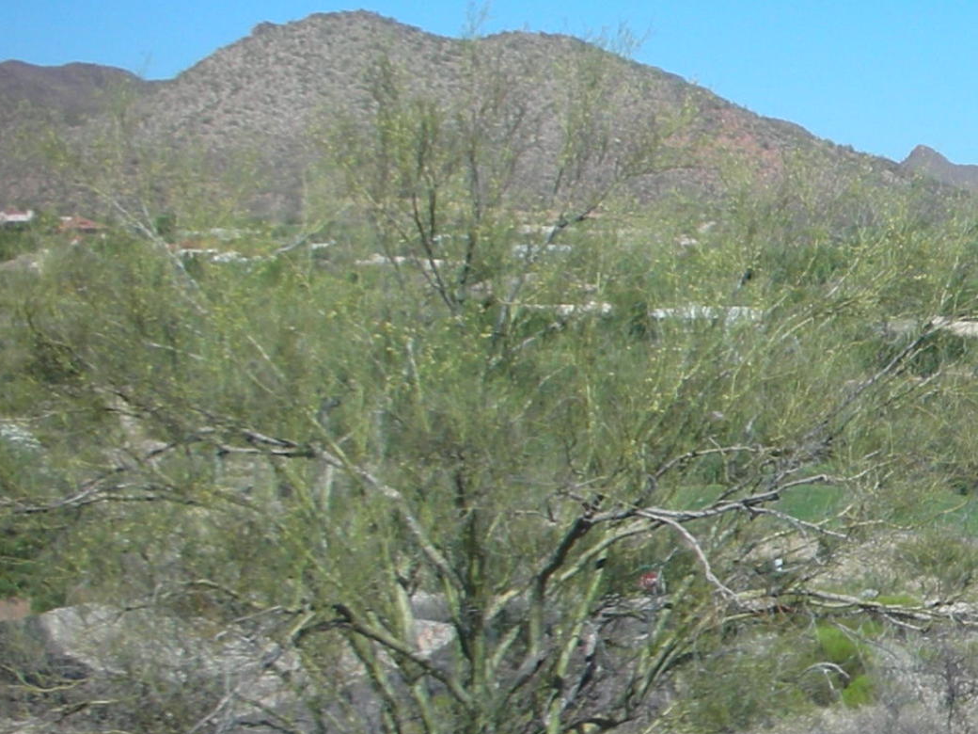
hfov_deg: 17.9
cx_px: 1350
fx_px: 2854
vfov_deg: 14.6
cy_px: 471
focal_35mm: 101
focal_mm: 5.8
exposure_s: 1/116
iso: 50
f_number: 8.5
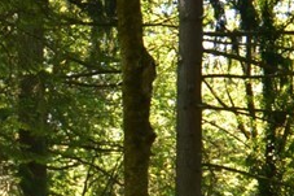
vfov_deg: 10.5
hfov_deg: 15.3
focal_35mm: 129
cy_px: 202
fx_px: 1052
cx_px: -69
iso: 200
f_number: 5
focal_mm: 11.5
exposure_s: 1/100
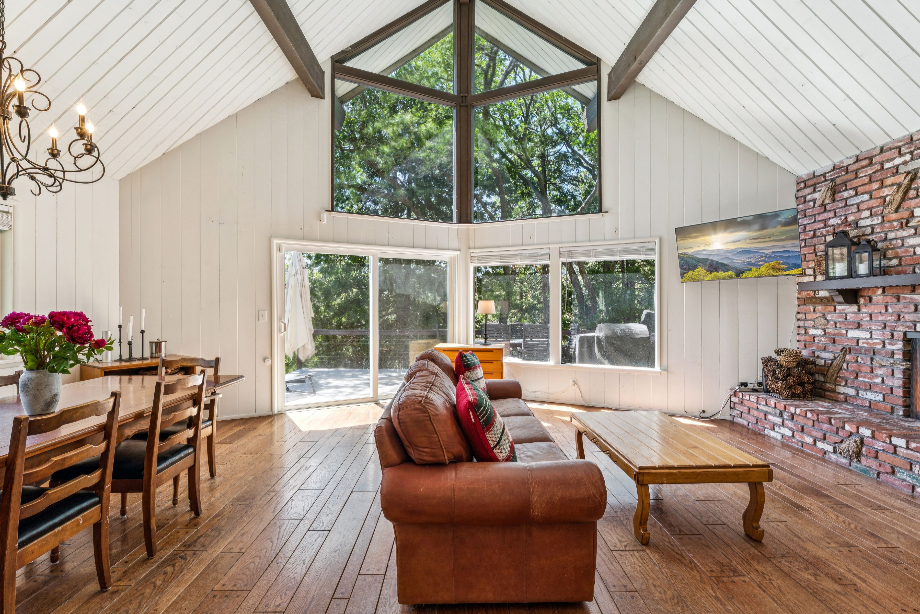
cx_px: 460
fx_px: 411
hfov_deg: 96.4
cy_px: 307
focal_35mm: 16
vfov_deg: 73.4
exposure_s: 1/6
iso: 100
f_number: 13
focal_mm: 16.1
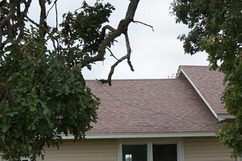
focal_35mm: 96
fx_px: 645
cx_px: 199
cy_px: 171
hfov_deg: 21.0
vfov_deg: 14.0
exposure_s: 1/400
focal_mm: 24
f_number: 4.5
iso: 100
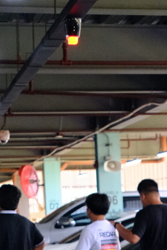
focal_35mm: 159
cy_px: 369
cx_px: 253
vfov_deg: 12.3
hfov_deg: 8.4
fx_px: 1106
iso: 2500
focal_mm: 30.9
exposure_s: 1/100
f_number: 2.8
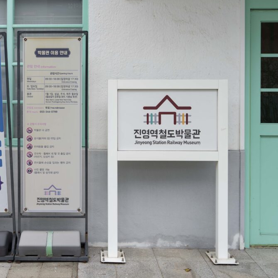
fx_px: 472
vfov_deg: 32.8
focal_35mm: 52
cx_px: 80
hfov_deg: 32.3
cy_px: 138
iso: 100
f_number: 10
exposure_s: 1/125
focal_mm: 40
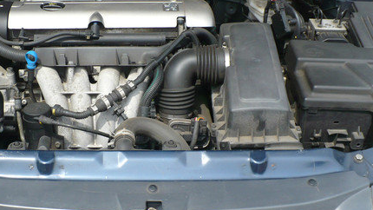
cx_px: 143
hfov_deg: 34.7
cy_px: 116
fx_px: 594
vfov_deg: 20.1
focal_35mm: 60
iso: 100
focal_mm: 6.1
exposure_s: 1/500
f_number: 2.8
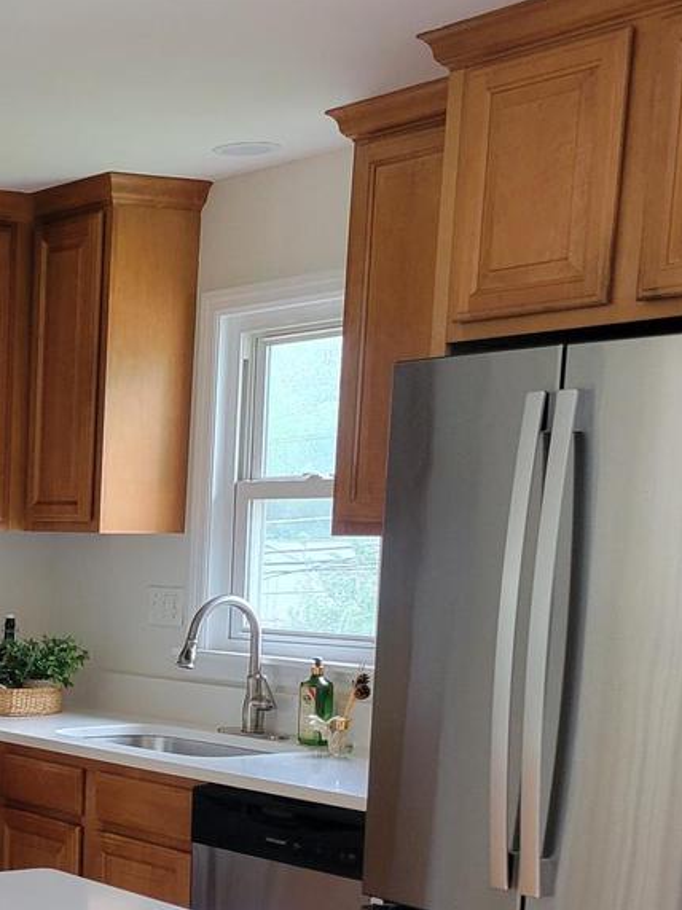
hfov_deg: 19.2
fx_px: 1840
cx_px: -231
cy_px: 835
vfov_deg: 26.7
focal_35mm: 70
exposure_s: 1/40
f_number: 1.8
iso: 250
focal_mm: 5.4
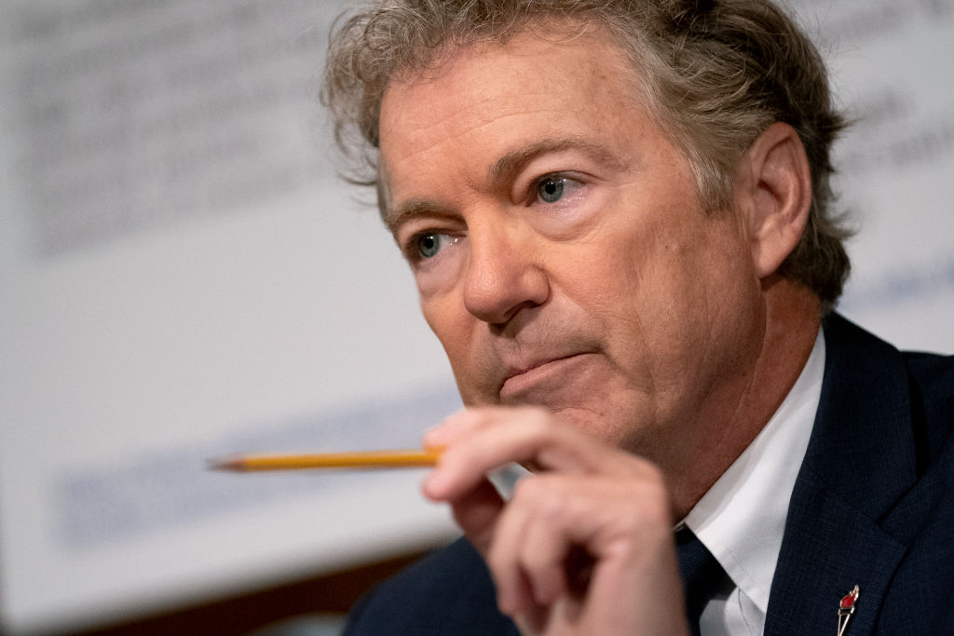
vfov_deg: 6.2
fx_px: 5830
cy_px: 318
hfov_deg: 9.4
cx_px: 477
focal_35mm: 220
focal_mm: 147
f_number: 2.8
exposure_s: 1/800
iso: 3200
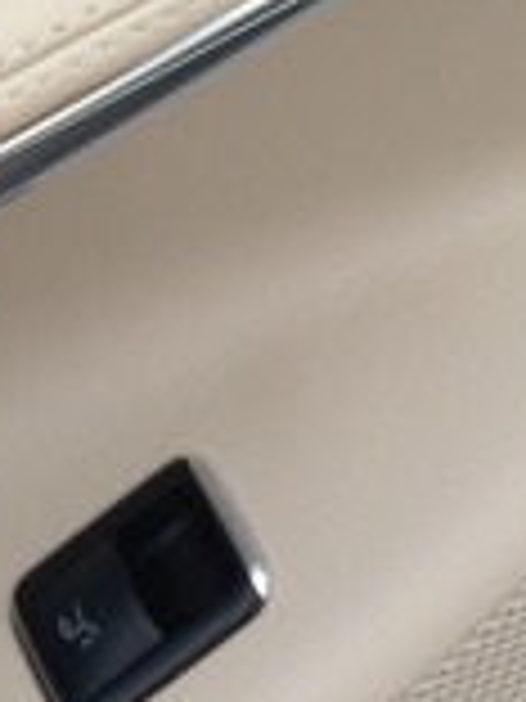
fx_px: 3221
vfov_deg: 11.5
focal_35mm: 159
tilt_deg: -36.3
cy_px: -569
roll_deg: +0.1
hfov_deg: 8.9
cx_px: -423
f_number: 2.2
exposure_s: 1/297
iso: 32
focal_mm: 4.15
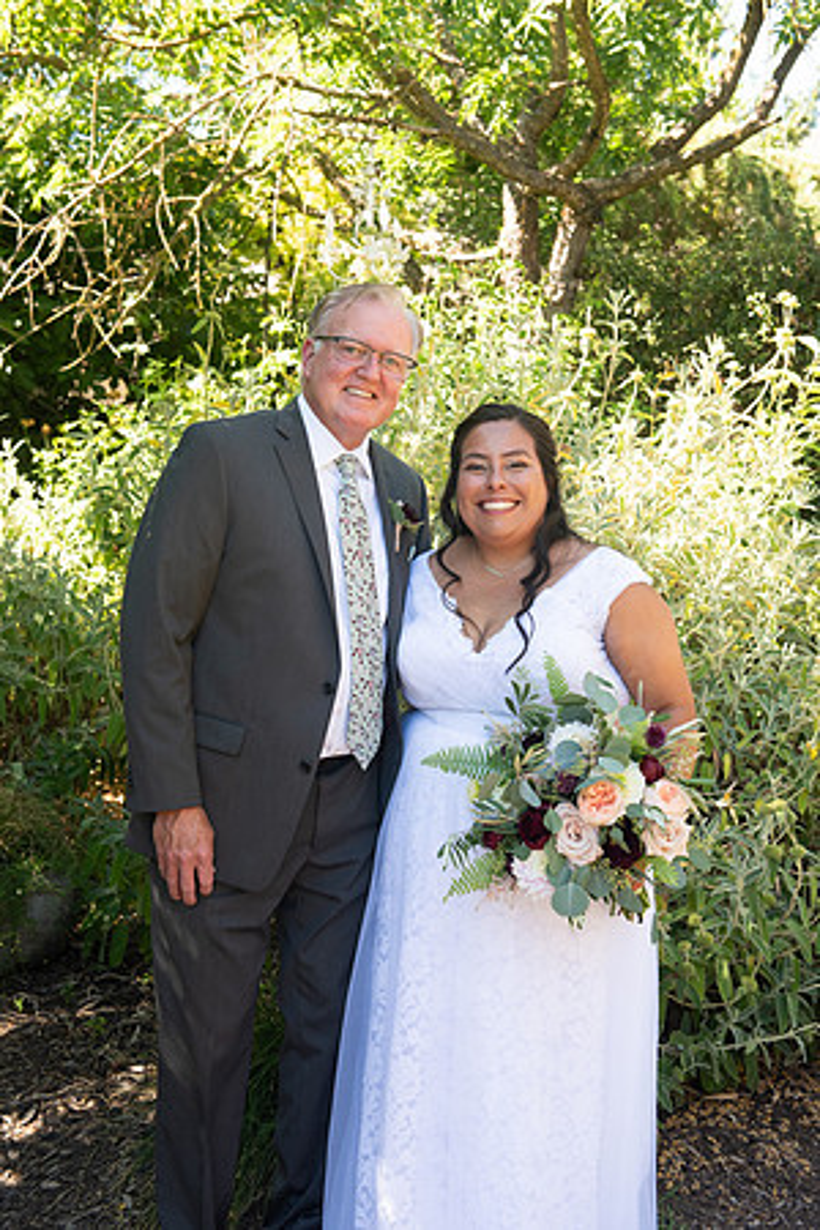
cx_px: 410
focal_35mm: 48
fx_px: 1640
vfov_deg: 41.1
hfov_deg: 28.1
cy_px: 615
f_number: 4.5
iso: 640
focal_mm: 48
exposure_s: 1/320
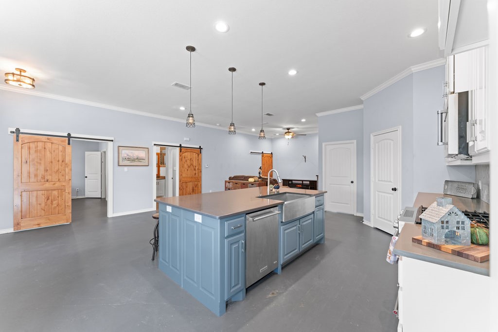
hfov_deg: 104.2
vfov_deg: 81.2
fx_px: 194
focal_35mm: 14
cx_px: 249
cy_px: 166
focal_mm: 14
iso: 640
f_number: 8
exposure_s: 1/2.5
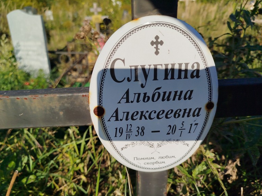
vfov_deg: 54.9
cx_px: 129
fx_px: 189
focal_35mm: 25
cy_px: 101
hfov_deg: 69.4
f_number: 1.7
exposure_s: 1/2226
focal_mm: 5.31
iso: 50
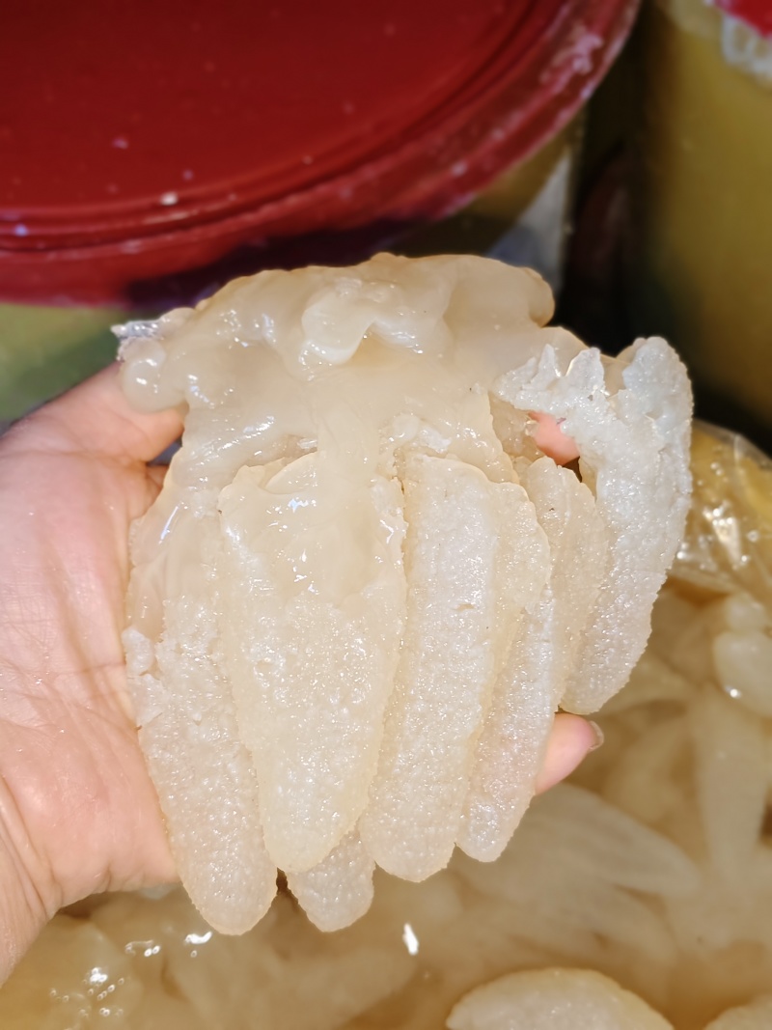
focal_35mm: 46
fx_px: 1368
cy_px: 515
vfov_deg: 41.2
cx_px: 386
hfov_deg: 31.5
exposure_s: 1/50
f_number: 4
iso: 1307
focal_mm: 5.56
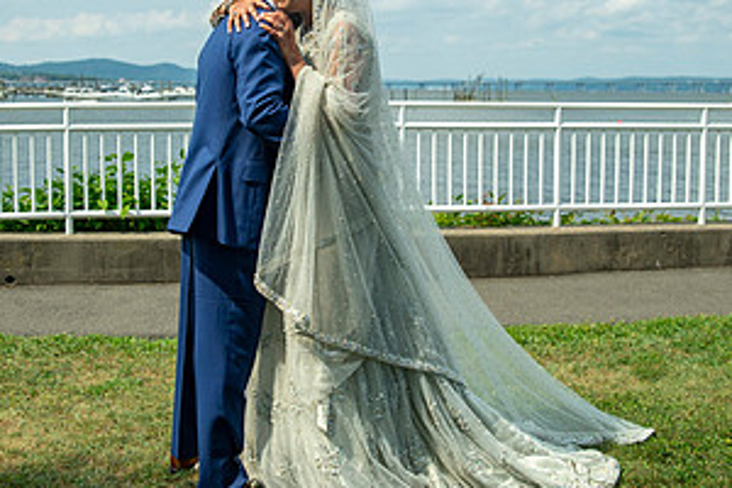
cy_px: 130
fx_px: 1037
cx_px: 328
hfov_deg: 38.8
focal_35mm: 51
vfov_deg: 26.2
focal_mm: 24
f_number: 2.8
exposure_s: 1/6400
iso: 200
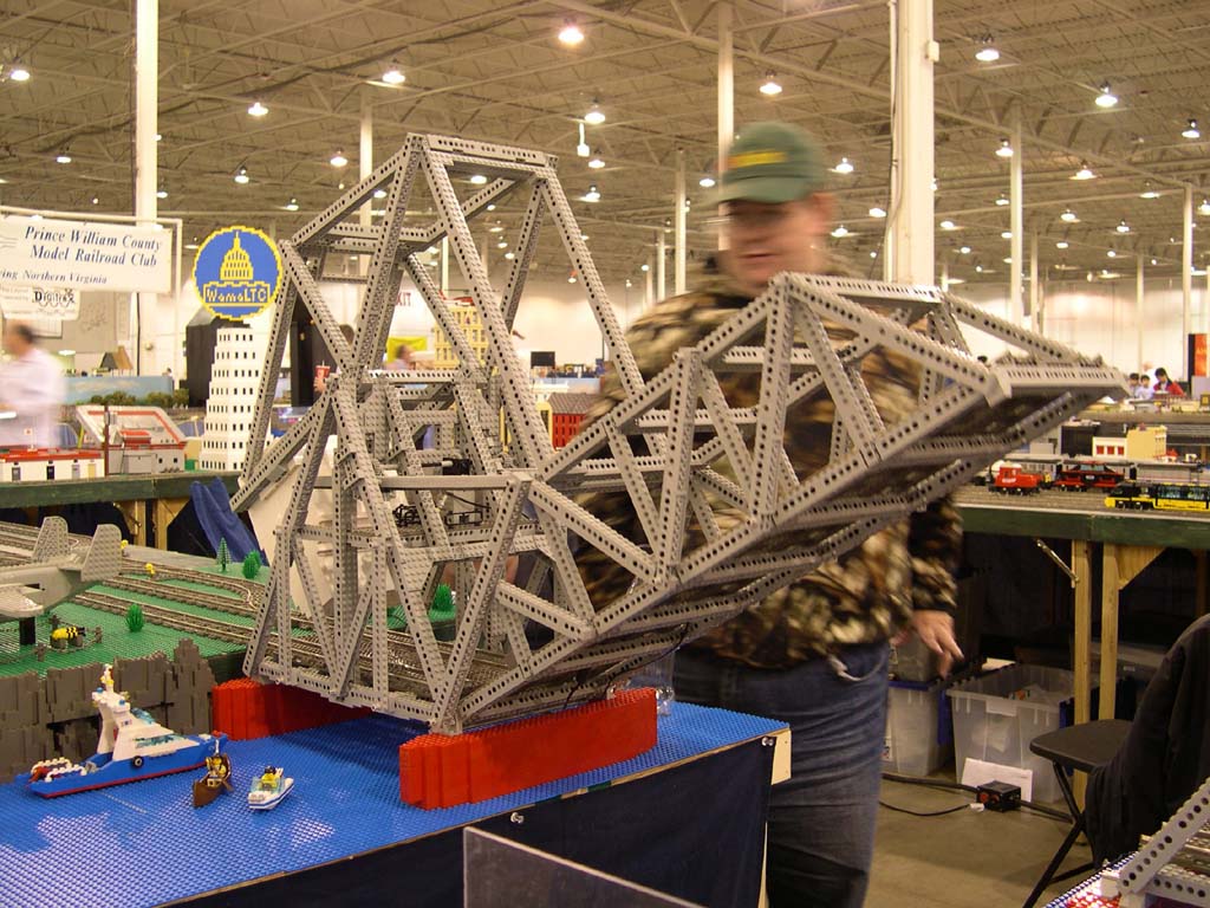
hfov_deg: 49.0
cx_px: 605
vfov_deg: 37.7
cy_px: 454
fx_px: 1328
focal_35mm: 38
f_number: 2.8
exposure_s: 1/5.4
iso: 100
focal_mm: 8
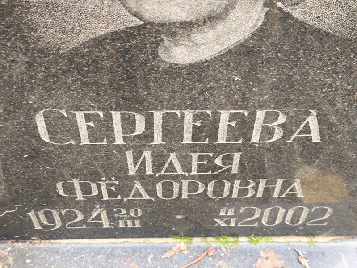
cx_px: 178
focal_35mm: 50
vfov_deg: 29.1
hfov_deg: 38.2
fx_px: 516
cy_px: 134
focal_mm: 4.71
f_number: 1.7
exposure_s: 1/60
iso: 200
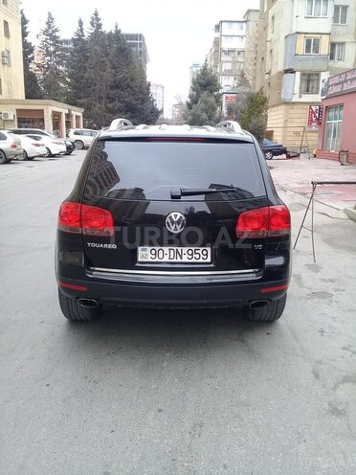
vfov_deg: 58.4
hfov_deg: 45.4
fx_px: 425
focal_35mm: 31
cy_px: 238
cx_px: 178
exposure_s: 1/122
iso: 50
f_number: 2.2
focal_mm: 3.3
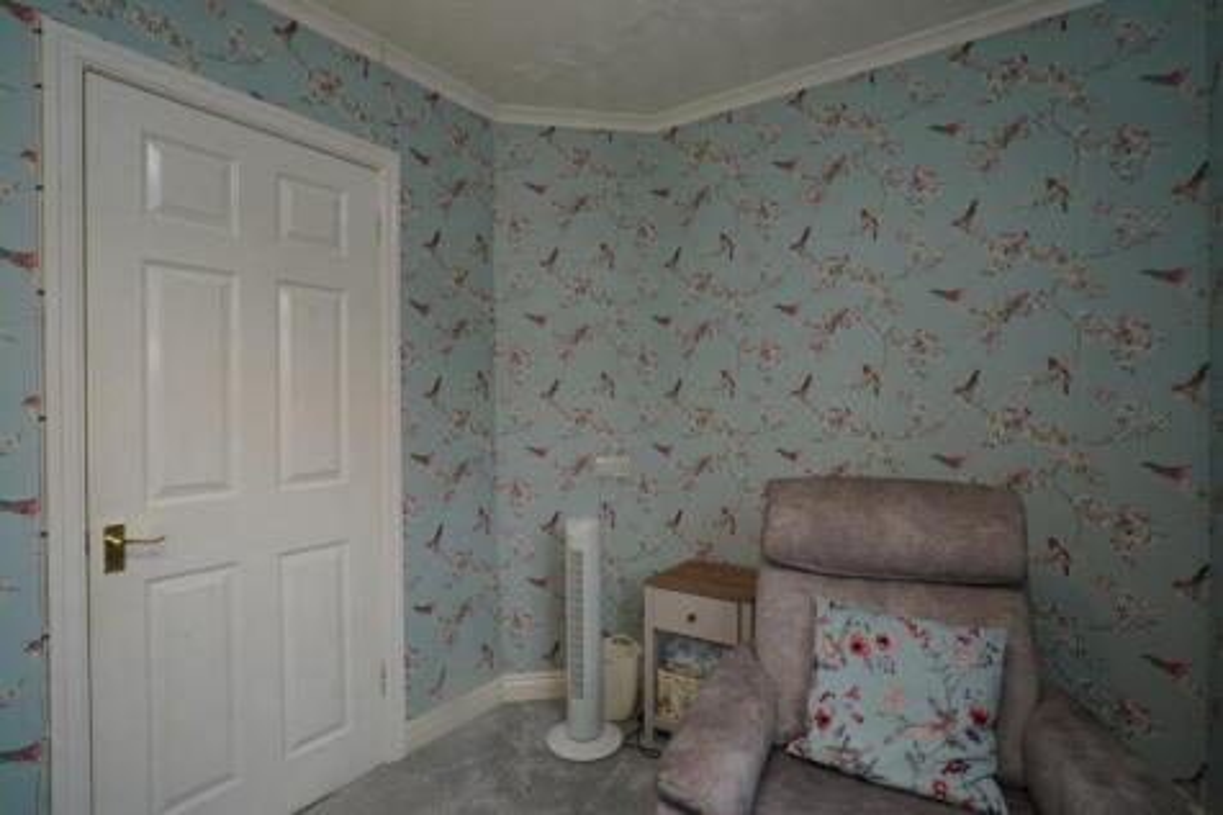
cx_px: 612
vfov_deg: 70.4
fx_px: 577
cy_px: 408
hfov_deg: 93.3
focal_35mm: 17
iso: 400
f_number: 9
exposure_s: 1/20
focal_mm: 17
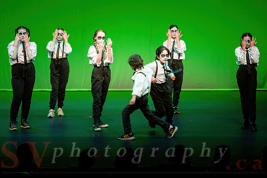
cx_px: 133
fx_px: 1059
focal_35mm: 143
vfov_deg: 9.6
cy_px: 74
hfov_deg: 14.4
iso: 1250
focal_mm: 120
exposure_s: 1/200
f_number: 3.2
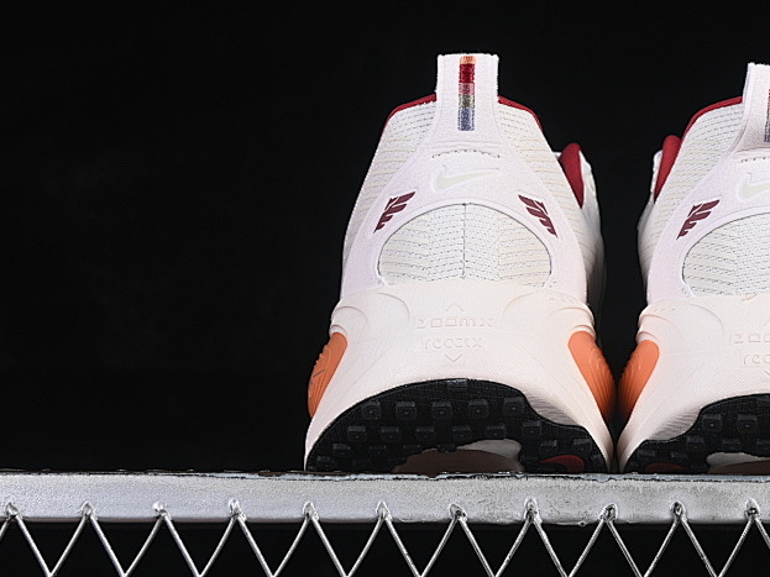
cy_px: 198
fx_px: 2780
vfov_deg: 11.8
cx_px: 609
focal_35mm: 125
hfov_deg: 15.7
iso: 160
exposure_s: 1/80
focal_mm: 50
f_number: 8
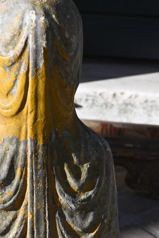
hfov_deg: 10.5
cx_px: 30
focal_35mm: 130
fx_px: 861
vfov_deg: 15.6
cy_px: 221
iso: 100
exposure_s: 1/320
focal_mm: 38
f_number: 6.3
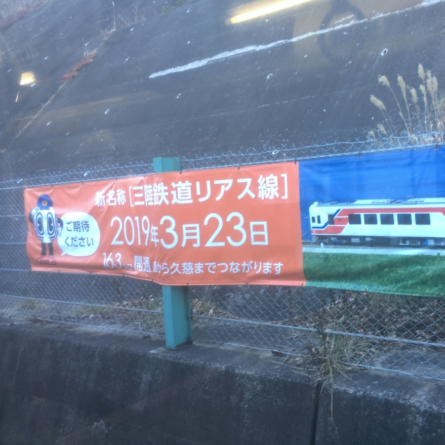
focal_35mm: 35
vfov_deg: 47.2
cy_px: 219
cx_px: 274
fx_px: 509
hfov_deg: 46.9
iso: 25
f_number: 2.2
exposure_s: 1/30
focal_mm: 4.15
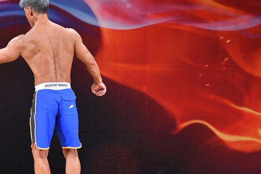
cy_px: 94
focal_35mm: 359
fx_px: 2602
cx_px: 77
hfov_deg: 5.7
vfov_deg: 3.8
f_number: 5.6
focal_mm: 160
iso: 3200
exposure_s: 1/400
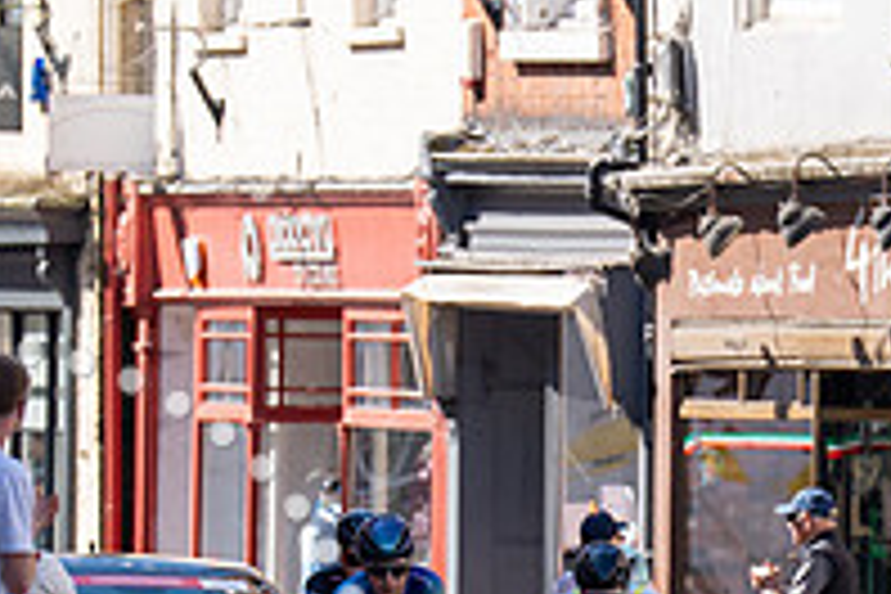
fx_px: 17423
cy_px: 617
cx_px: 794
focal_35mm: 704
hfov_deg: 2.9
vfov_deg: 2.0
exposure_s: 1/1000
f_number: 3.5
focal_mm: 200
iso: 100
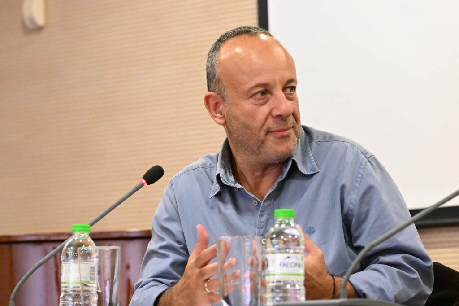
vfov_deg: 7.6
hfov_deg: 11.4
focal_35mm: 180
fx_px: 2294
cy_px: 153
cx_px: 230
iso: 9000
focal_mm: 120
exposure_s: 1/200
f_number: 5.6
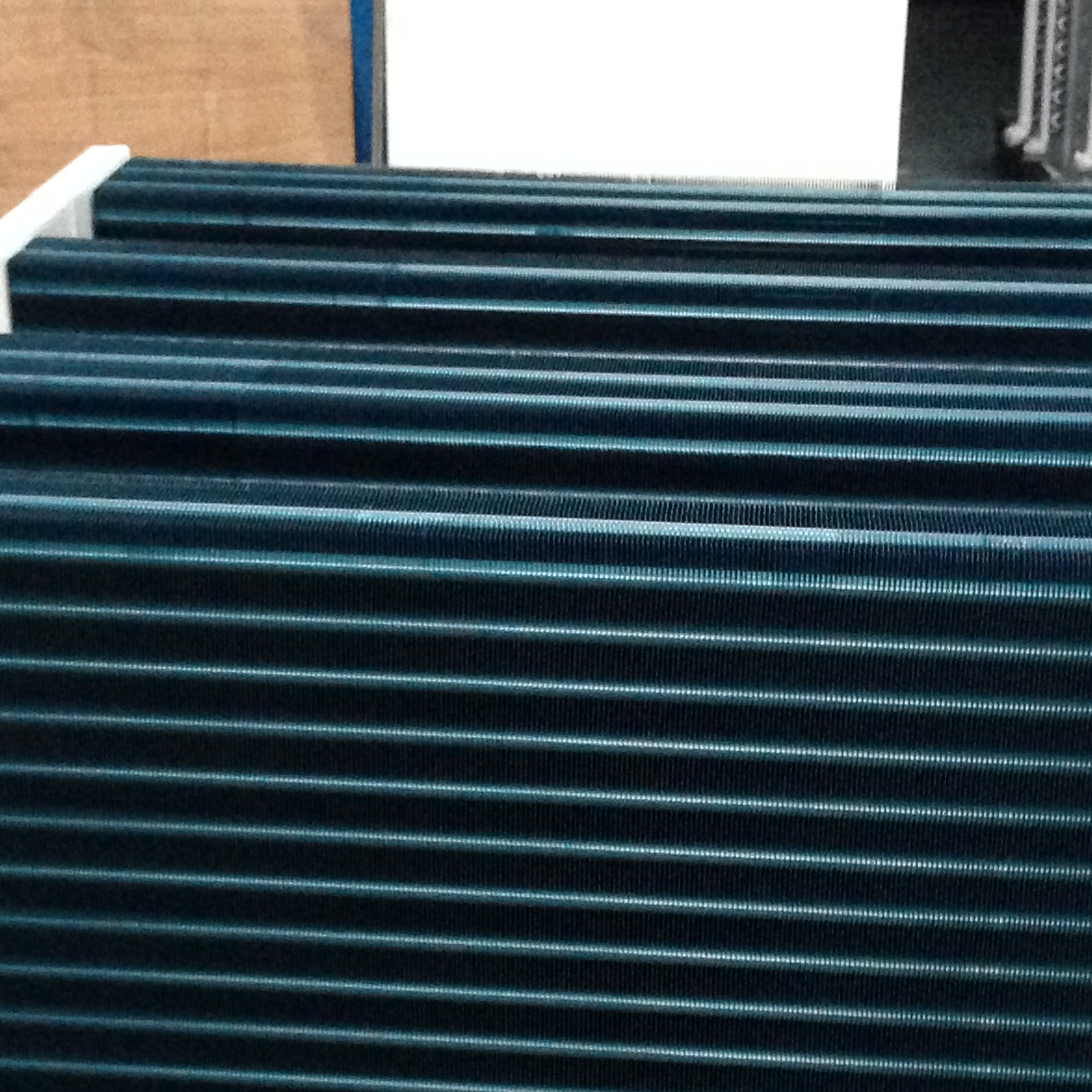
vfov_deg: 21.0
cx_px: 576
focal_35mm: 81
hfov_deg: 21.4
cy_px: 976
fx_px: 2891
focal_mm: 4.12
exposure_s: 1/15
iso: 640
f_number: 2.4
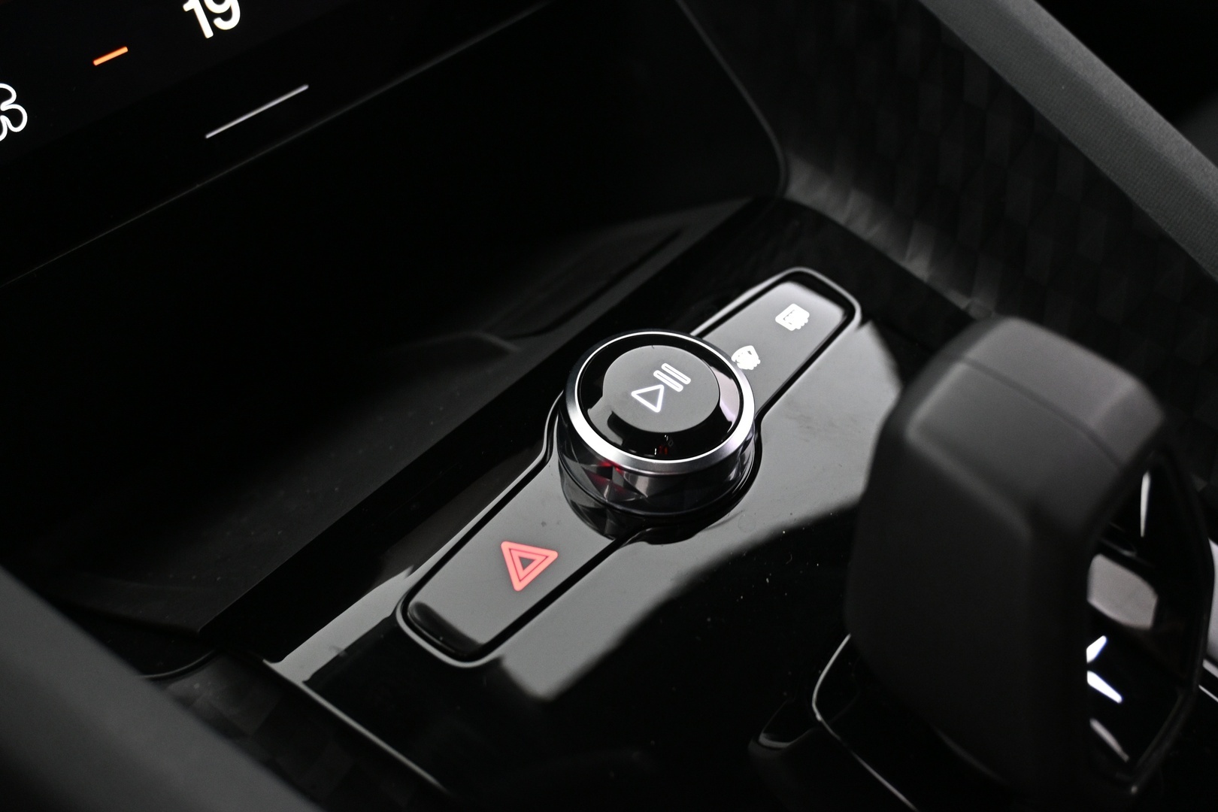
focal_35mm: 37
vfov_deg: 36.2
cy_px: 406
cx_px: 609
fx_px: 1243
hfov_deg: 52.2
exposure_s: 1/15
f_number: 4.2
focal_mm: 24.5
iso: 1600
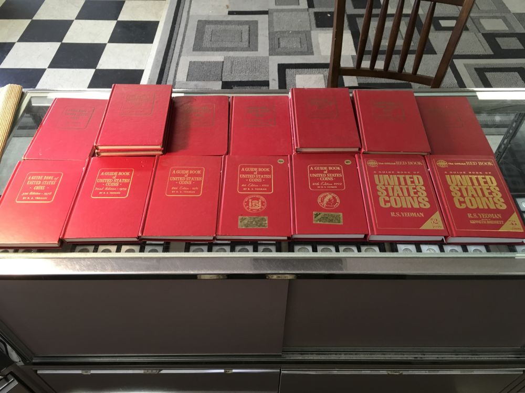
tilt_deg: -48.7
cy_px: 196
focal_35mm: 29
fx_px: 440
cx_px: 262
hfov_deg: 61.7
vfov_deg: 48.2
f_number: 2.2
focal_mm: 4.15
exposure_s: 1/30
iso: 80
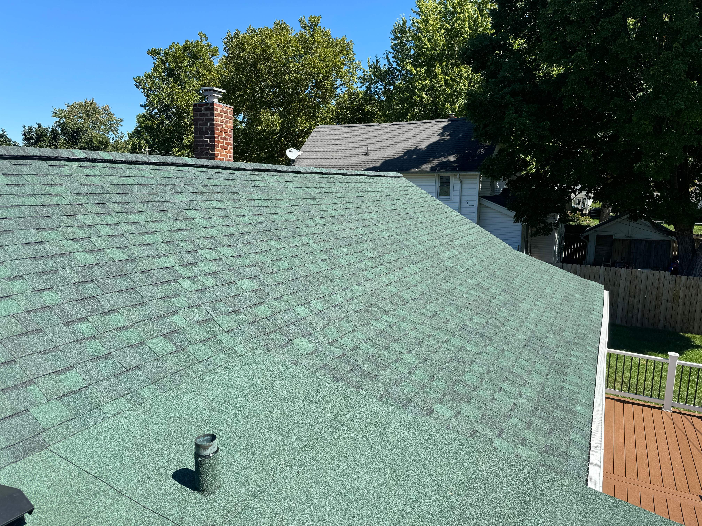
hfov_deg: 71.6
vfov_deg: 56.8
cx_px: 351
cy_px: 263
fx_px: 487
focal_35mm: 24
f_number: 1.78
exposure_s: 1/2415
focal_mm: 6.76
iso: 80
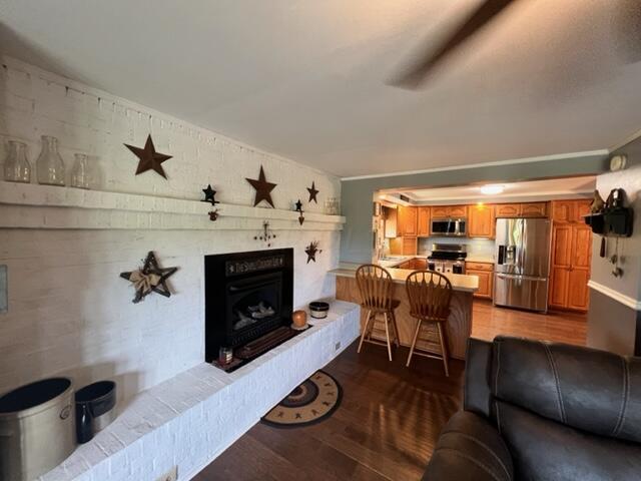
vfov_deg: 89.9
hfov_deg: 106.2
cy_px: 240
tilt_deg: -3.0
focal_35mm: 13
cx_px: 320
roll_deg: -0.8
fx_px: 241
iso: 250
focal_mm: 1.57
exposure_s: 1/60
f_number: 1.8
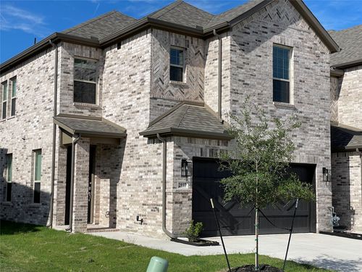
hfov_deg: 36.8
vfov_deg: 28.0
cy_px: 136
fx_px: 544
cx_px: 181
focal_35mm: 52
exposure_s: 1/1916
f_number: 2
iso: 25
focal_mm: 6
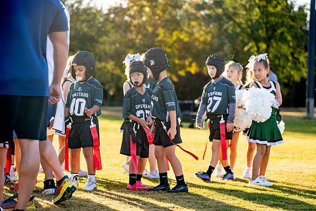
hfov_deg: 21.2
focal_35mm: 96
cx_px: 158
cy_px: 106
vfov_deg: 14.3
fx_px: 843
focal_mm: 96
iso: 160
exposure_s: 1/1000
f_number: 2.8
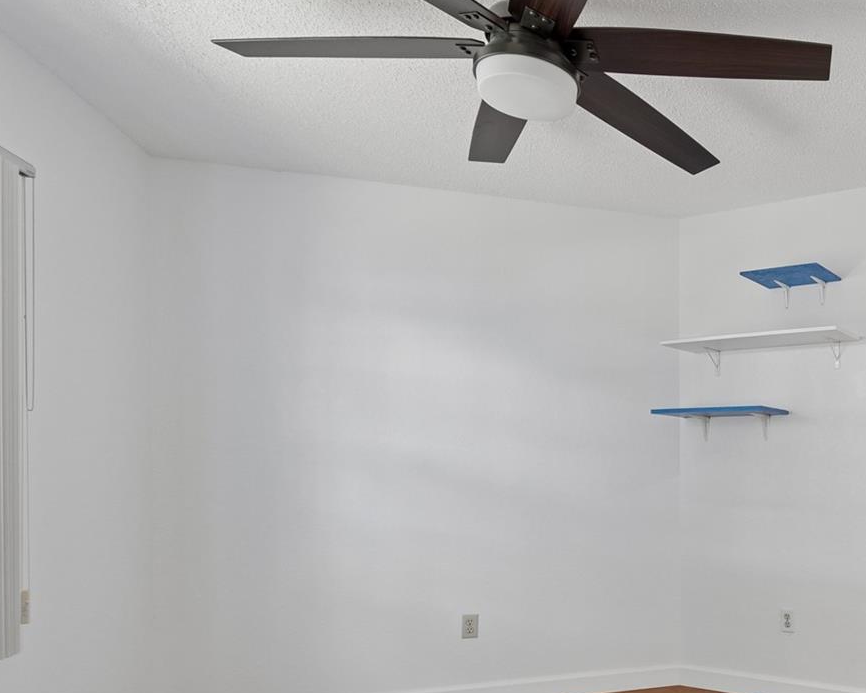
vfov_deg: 54.1
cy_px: 448
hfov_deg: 57.0
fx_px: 666
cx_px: 777
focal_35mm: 26
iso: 100
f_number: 4.5
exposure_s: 1/13
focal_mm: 10
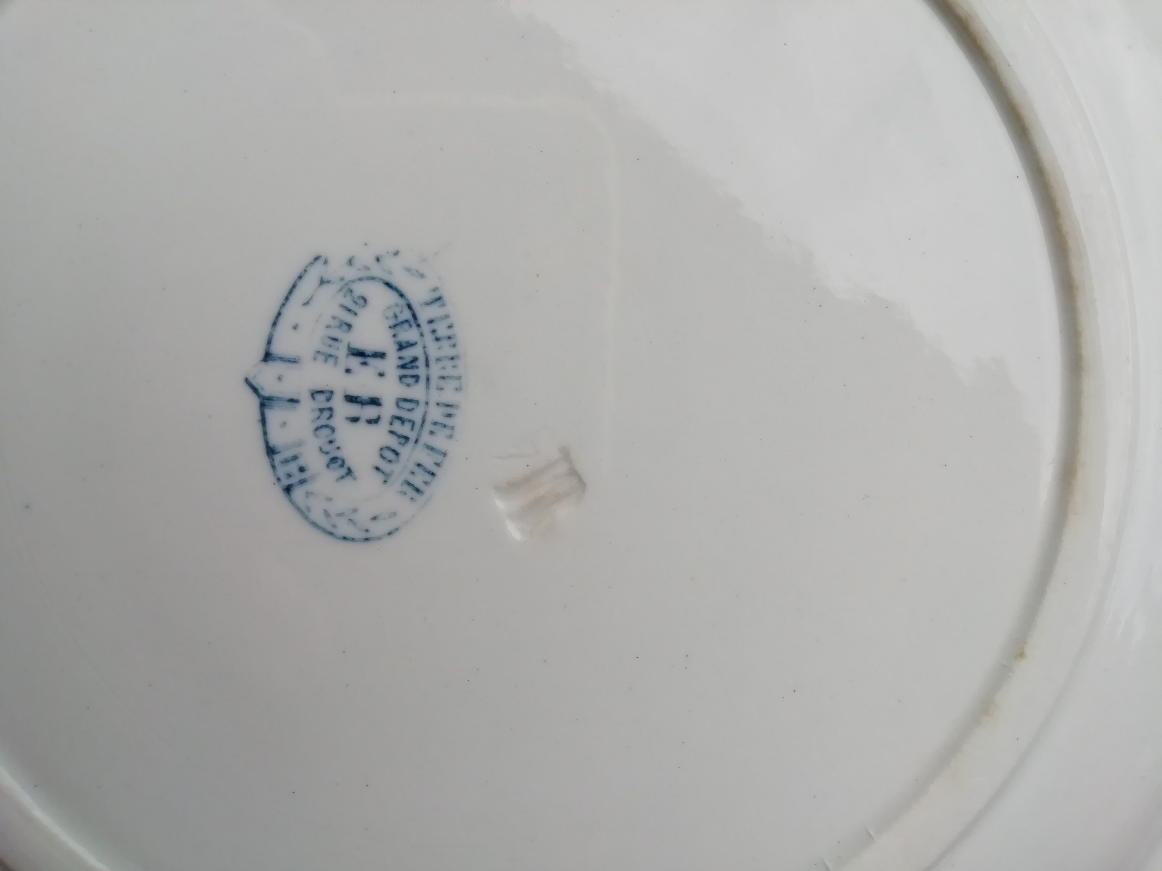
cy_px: 436
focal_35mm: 26
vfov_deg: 53.1
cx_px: 581
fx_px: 873
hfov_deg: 67.3
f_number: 2.2
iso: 50
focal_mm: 3.21
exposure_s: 1/241
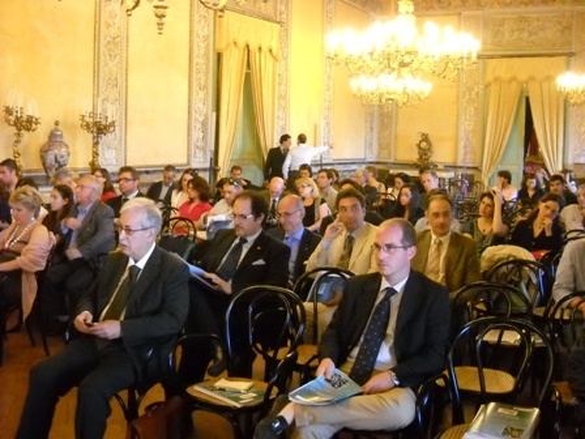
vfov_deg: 35.1
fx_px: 693
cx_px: 292
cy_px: 220
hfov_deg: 45.8
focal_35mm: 41
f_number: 3.1
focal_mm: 6.72
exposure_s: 1/27
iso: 800
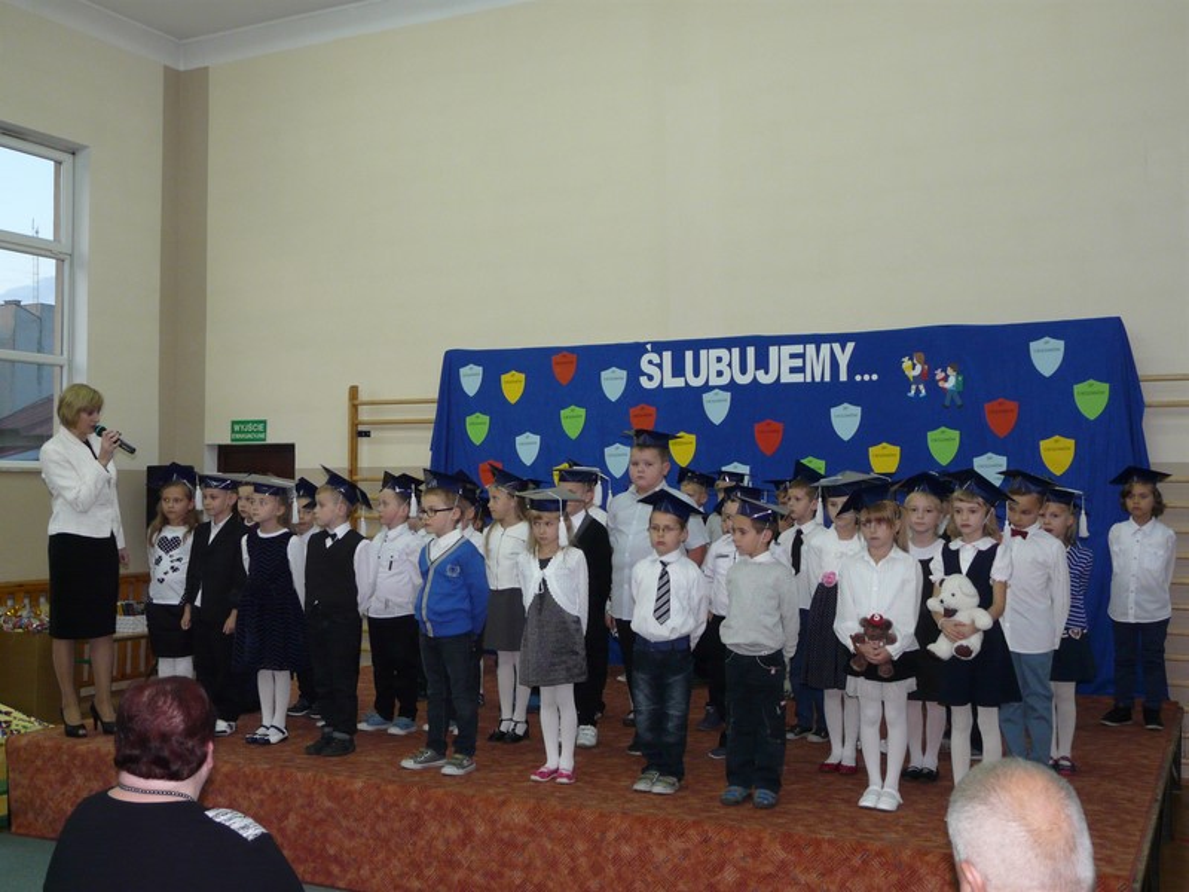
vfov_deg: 38.7
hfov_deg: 50.1
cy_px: 446
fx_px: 1271
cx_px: 594
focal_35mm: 37
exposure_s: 1/40
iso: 200
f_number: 2.8
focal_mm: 6.1
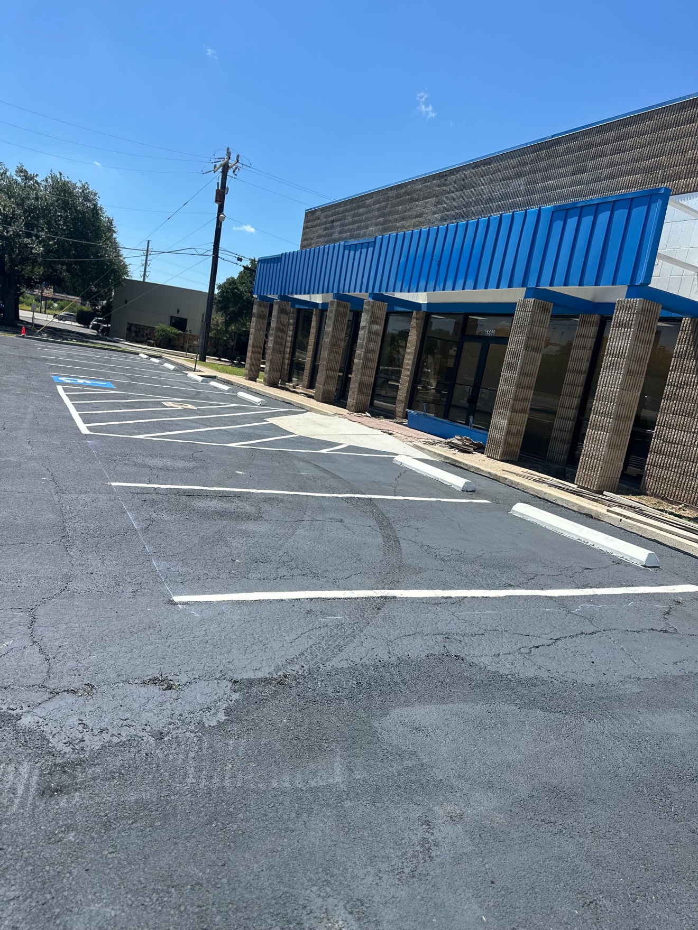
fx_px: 645
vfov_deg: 71.6
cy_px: 465
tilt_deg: -8.2
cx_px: 349
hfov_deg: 56.8
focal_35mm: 24
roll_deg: -9.4
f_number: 1.78
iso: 80
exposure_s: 1/4545
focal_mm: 6.86
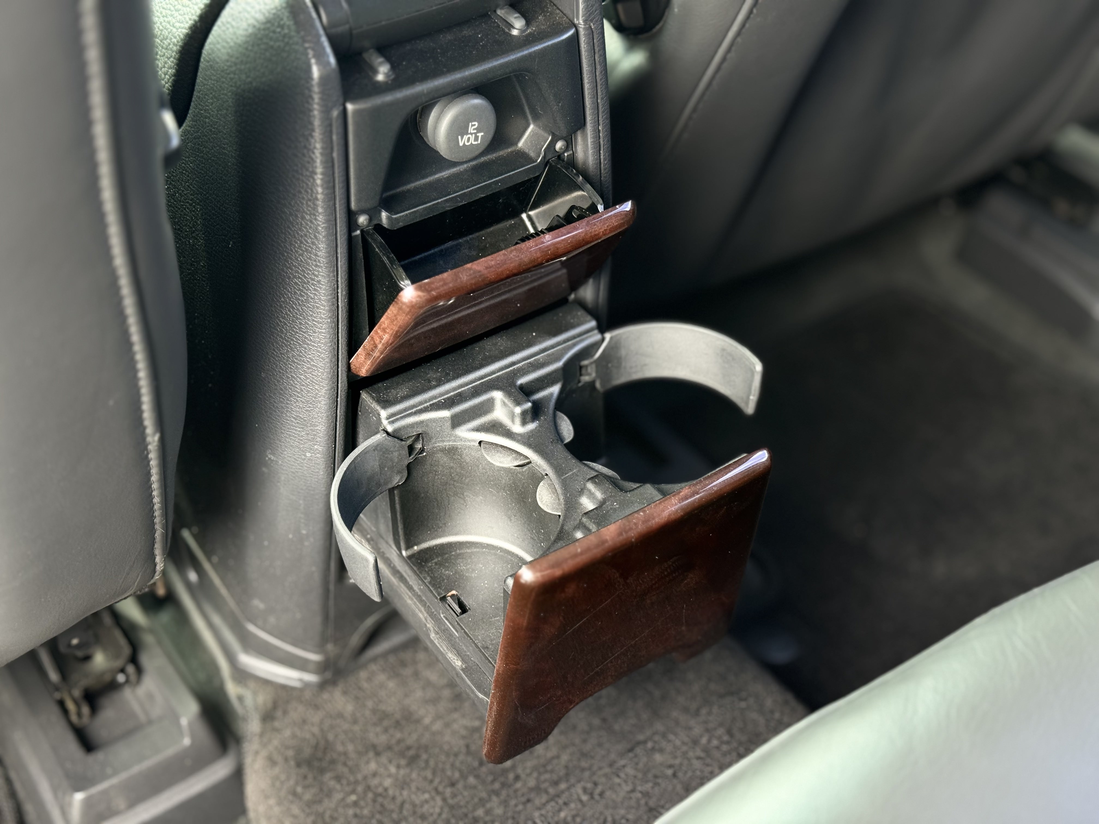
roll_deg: +2.1
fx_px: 1524
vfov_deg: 30.3
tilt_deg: -41.1
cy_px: 412
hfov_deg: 39.7
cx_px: 550
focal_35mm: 48
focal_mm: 6.76
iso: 160
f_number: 1.78
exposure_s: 1/60
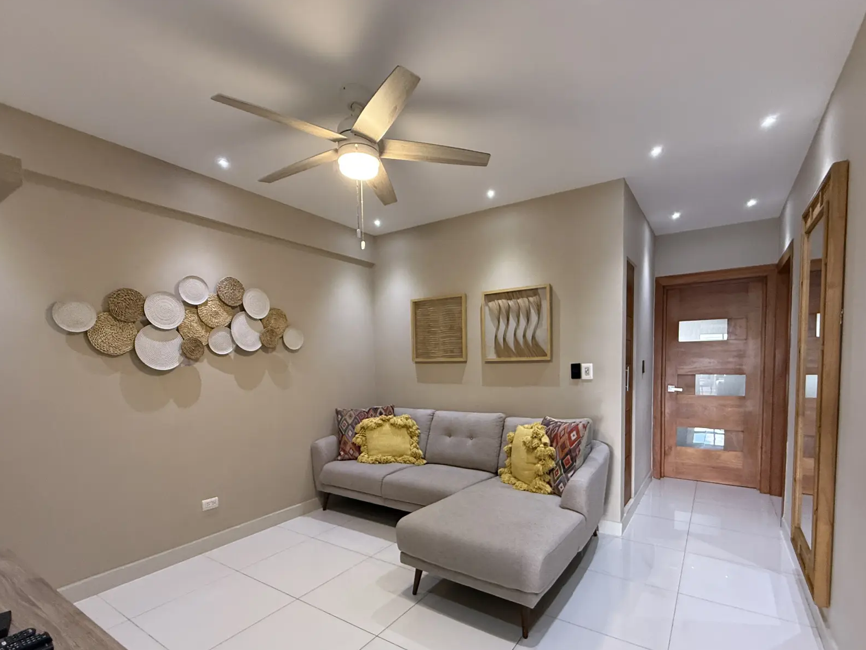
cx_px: 442
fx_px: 425
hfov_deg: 91.0
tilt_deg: -3.7
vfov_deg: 74.0
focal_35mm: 17
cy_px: 386
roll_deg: +1.7
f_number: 2.2
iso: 400
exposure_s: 1/60
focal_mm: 2.22
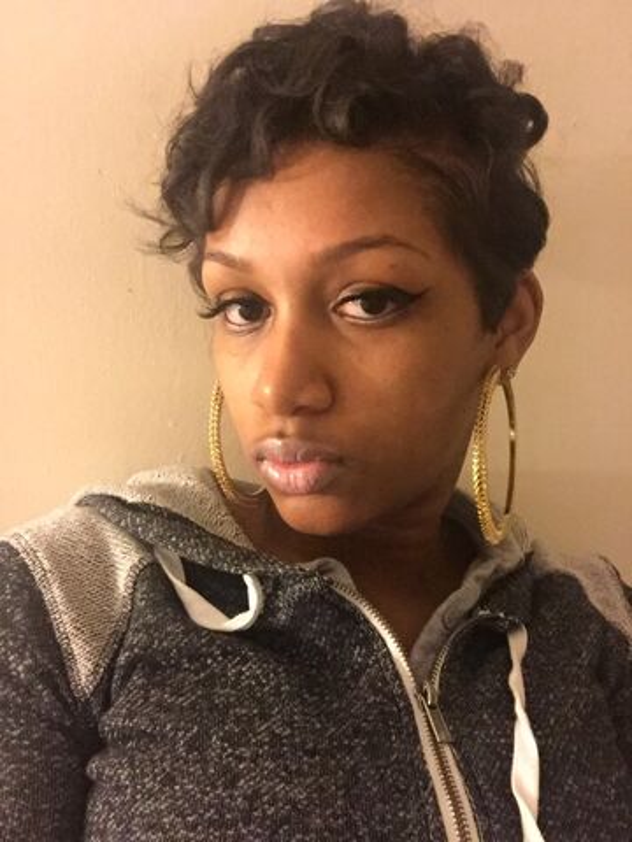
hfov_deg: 45.4
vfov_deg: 58.4
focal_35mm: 31
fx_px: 755
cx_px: 316
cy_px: 421
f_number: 2.2
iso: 500
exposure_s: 1/15
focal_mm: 2.65
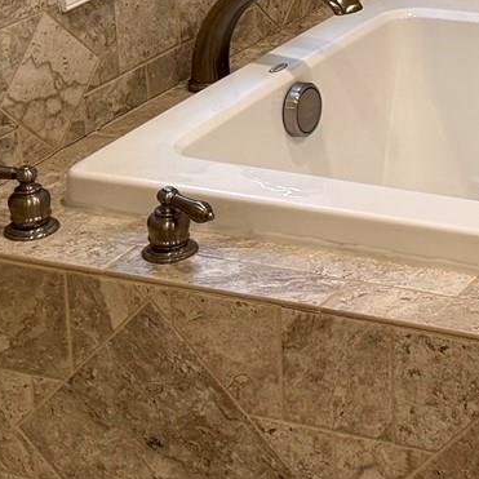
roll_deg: +0.5
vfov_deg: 14.4
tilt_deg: -13.0
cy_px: -107
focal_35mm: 117
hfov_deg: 14.2
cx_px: 664
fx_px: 1832
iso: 200
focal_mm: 6.76
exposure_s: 1/120
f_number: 1.78
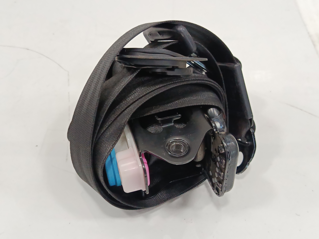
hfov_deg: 47.9
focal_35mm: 39
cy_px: 120
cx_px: 160
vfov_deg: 36.8
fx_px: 359
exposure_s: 1/100
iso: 1114
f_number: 1.7
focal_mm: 5.24
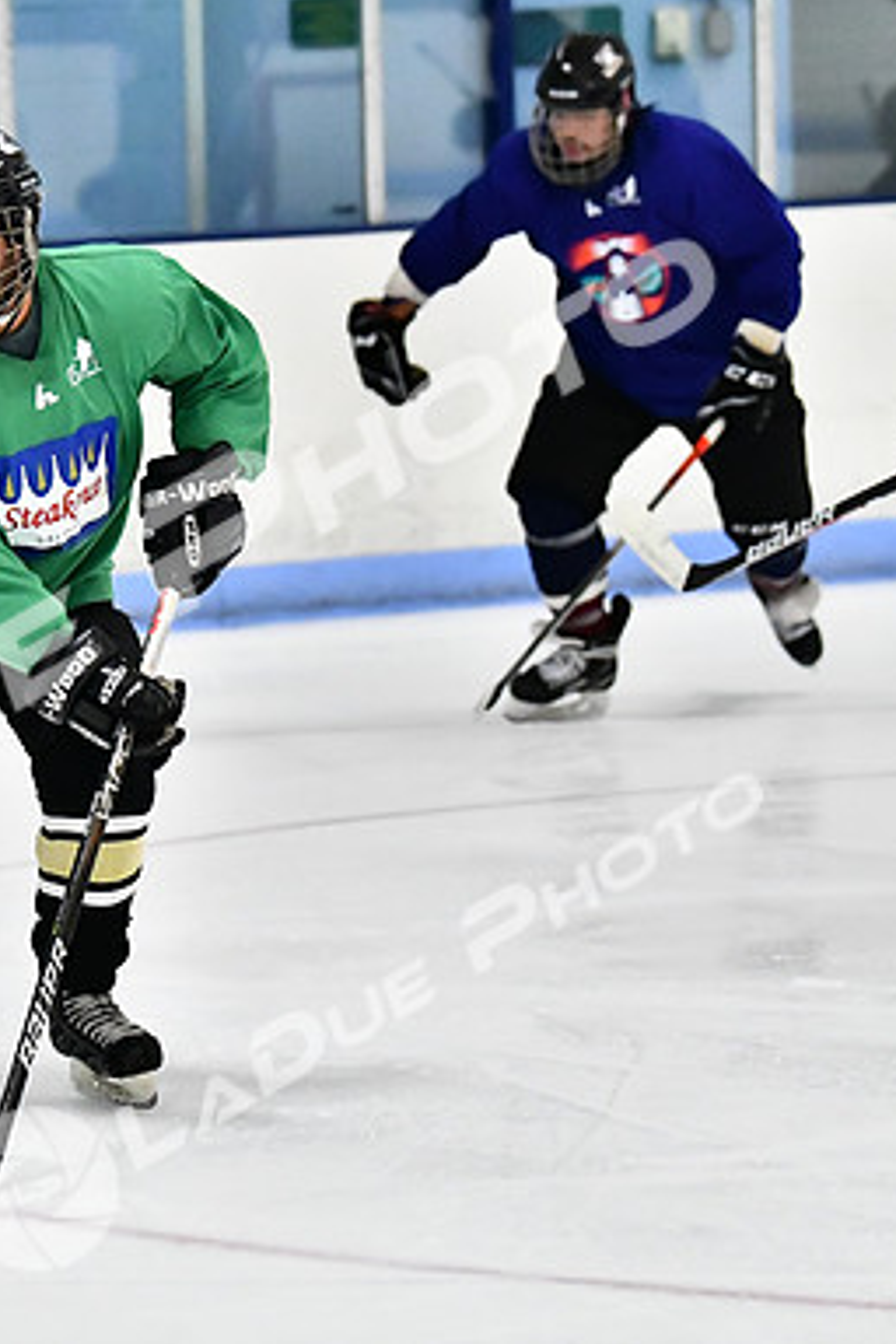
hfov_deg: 5.4
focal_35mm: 254
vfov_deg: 8.1
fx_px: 9482
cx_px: -52
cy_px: 674
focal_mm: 112
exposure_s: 1/1600
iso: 8000
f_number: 2.8
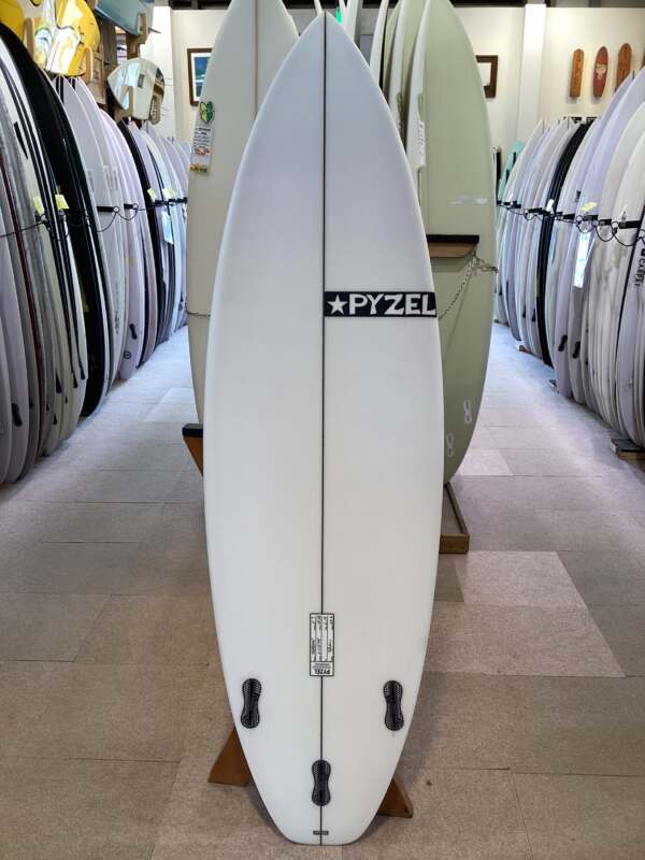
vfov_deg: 58.4
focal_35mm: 31
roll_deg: -0.2
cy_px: 430
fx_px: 770
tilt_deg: -17.9
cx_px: 322
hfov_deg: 45.4
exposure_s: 1/50
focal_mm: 3.3
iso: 50
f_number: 2.4
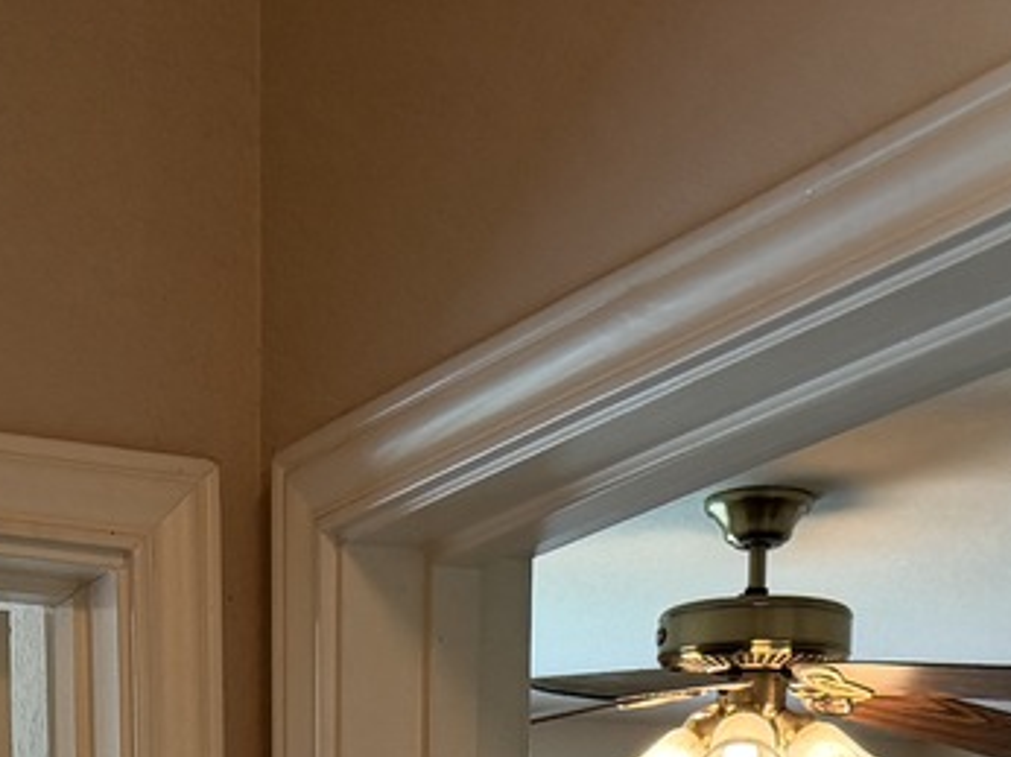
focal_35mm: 100
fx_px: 2919
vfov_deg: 12.8
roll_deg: +1.2
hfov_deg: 19.6
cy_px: 1552
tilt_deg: -6.9
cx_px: 330
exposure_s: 1/142
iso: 200
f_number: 1.78
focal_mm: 6.76
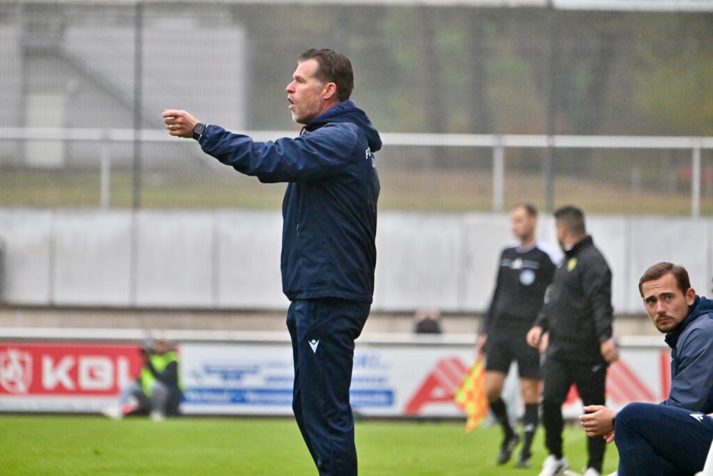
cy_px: 238
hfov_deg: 5.3
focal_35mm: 390
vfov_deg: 3.5
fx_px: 7725
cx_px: 356
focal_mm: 390
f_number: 5.6
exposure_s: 1/1600
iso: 3200
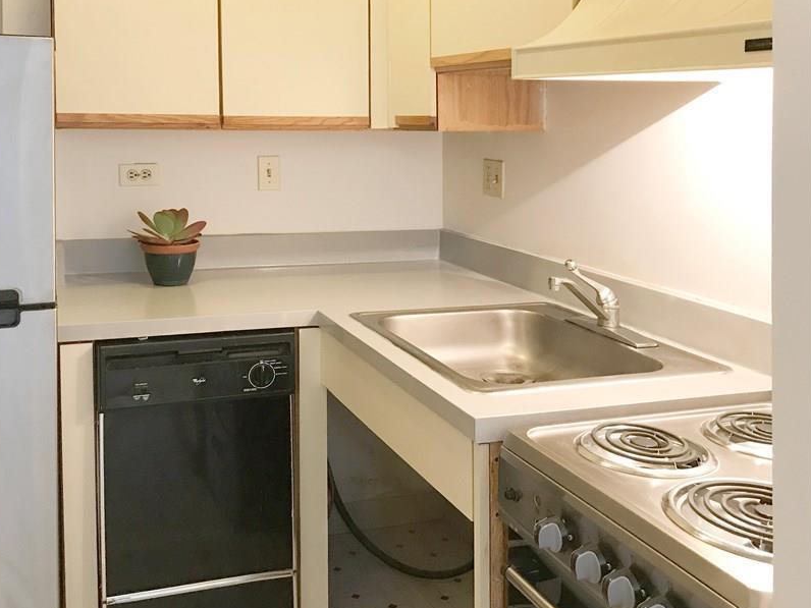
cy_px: 273
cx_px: 294
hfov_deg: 50.7
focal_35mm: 36
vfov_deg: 39.6
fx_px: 843
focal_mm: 3.99
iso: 64
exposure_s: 1/15
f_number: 1.8
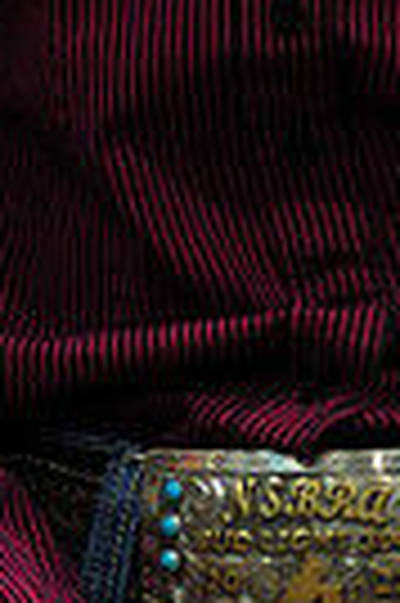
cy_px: -688
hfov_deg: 2.6
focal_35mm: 532
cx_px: 187
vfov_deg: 3.8
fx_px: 8889
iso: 640
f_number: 4
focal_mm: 82
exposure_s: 1/125
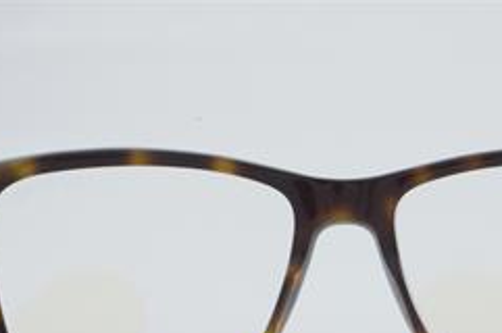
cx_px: 352
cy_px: 275
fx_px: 1905
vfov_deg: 10.0
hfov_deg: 15.0
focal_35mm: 137
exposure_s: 1/3
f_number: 32
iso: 100
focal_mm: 55
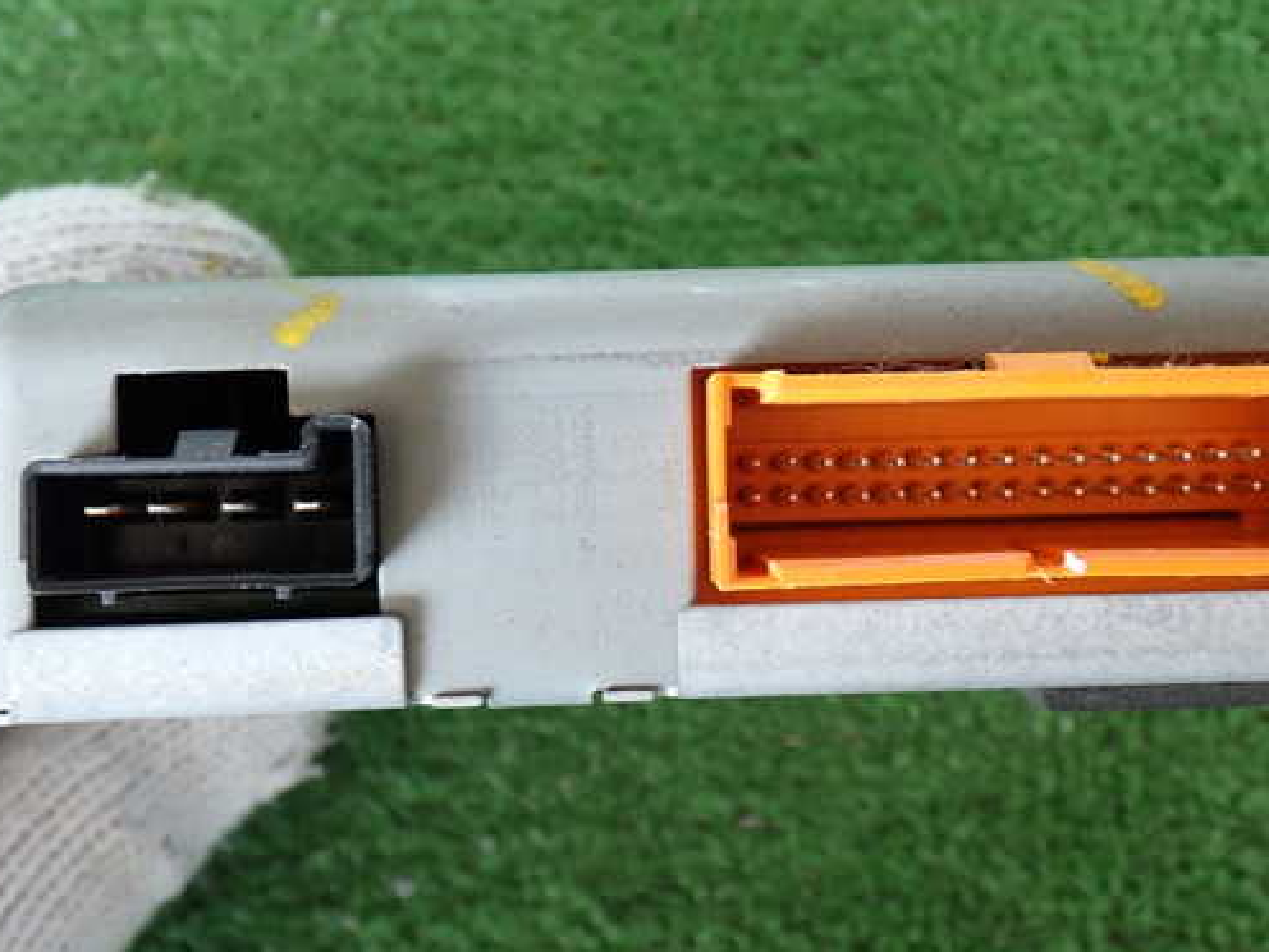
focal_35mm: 46
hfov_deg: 41.2
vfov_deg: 31.5
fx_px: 1686
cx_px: 688
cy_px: 468
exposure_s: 1/40
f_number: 2.7
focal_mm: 6.83
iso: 200
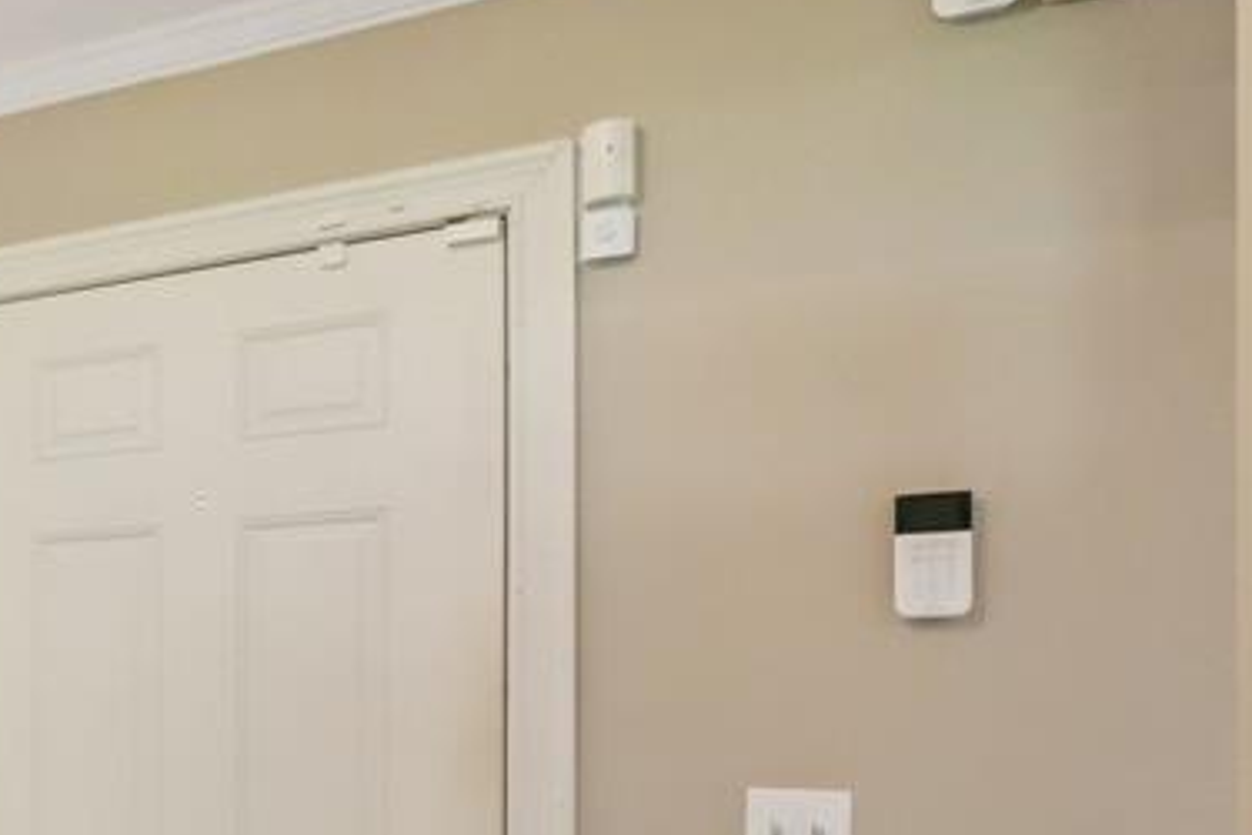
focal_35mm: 41
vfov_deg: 31.4
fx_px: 1426
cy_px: 718
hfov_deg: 35.2
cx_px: -317
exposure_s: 1/30
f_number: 8
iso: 4000
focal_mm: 10
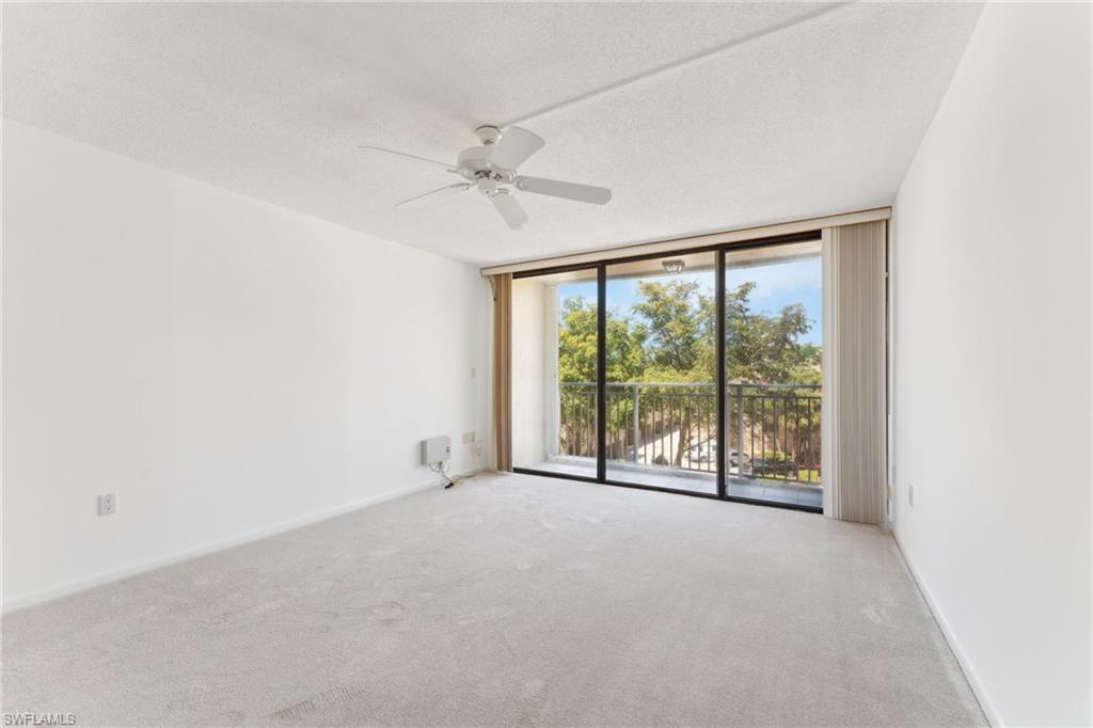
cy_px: 364
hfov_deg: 104.3
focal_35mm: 14
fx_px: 425
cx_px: 546
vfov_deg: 81.2
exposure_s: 1/25
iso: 250
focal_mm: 14
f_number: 8
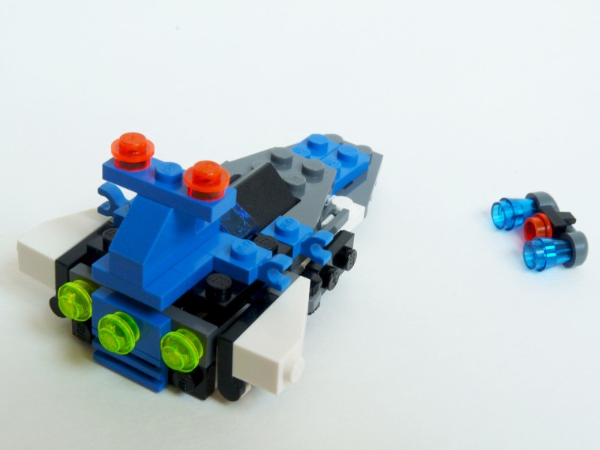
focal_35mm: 65
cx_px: 300
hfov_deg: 29.8
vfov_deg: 22.6
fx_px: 1127
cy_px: 225
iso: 100
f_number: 6.3
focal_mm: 11.5
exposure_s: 1/25
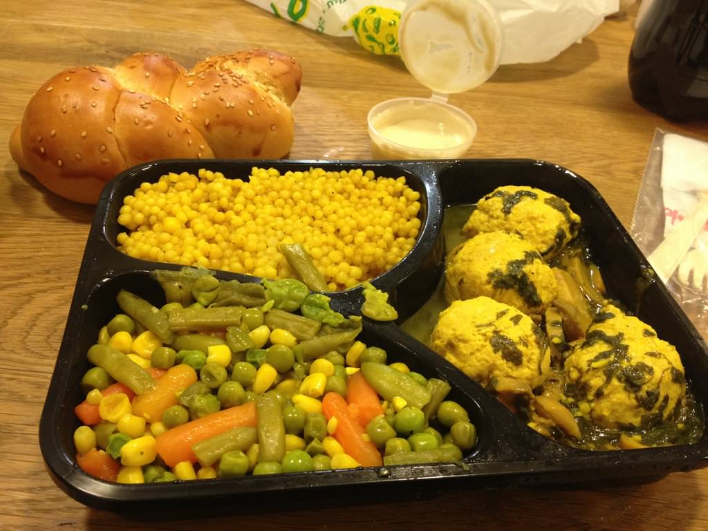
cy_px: 266
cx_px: 354
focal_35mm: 35
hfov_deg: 52.6
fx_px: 716
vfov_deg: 40.7
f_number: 2.4
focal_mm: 4.28
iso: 160
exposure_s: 1/20
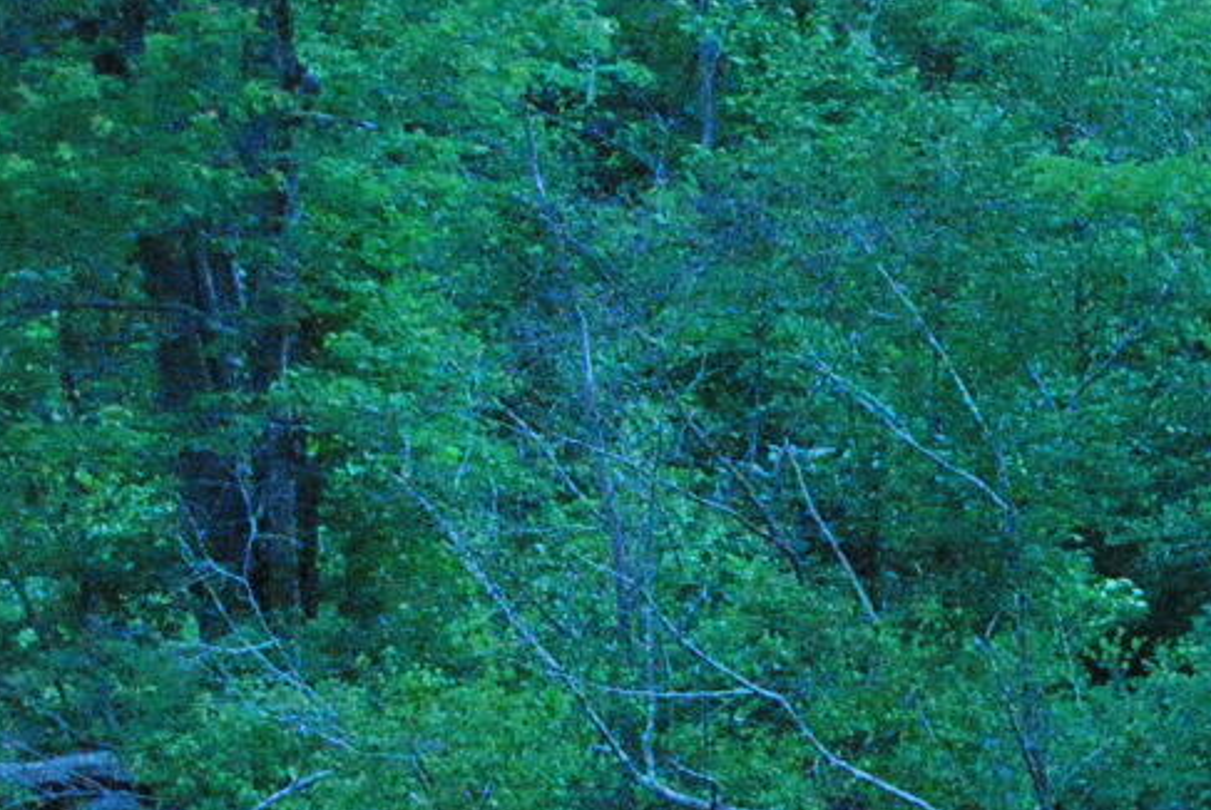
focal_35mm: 328
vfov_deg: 4.2
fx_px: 11046
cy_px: 1347
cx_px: 2308
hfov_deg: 6.1
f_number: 6.3
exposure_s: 1/2000
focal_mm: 55
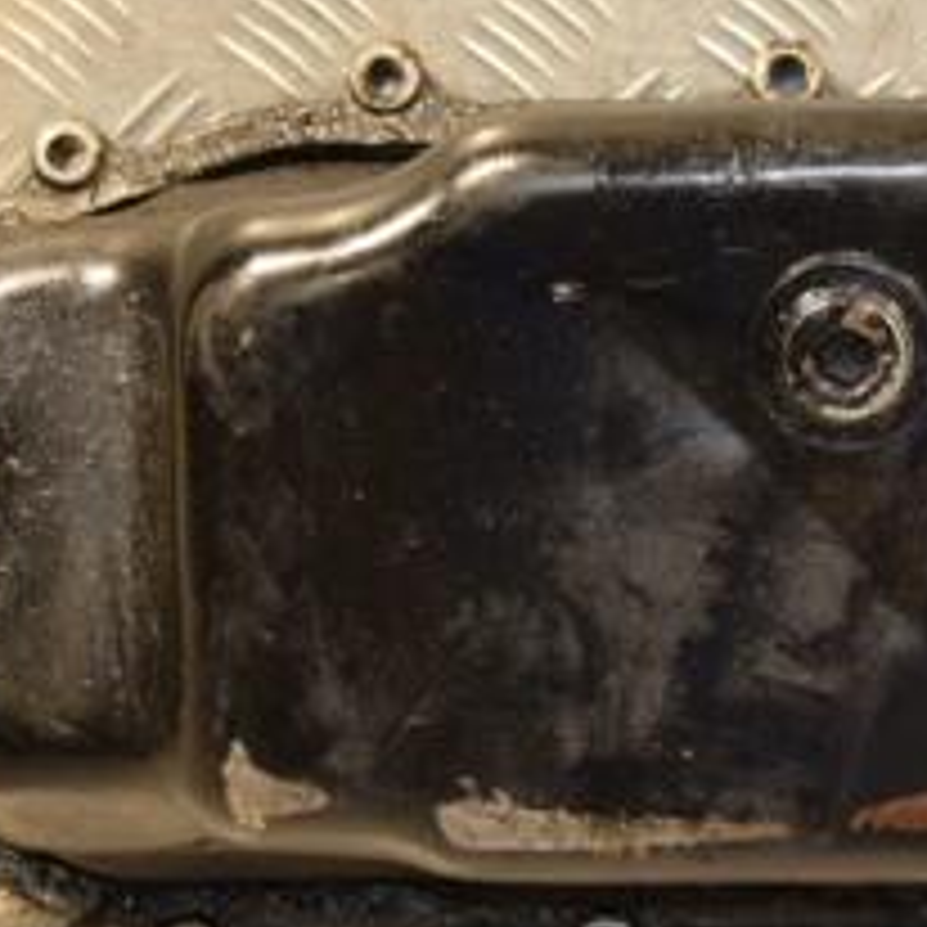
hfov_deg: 12.2
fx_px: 4272
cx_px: 932
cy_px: 356
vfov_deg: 12.4
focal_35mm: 141
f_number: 5
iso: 800
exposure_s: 1/100
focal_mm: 38
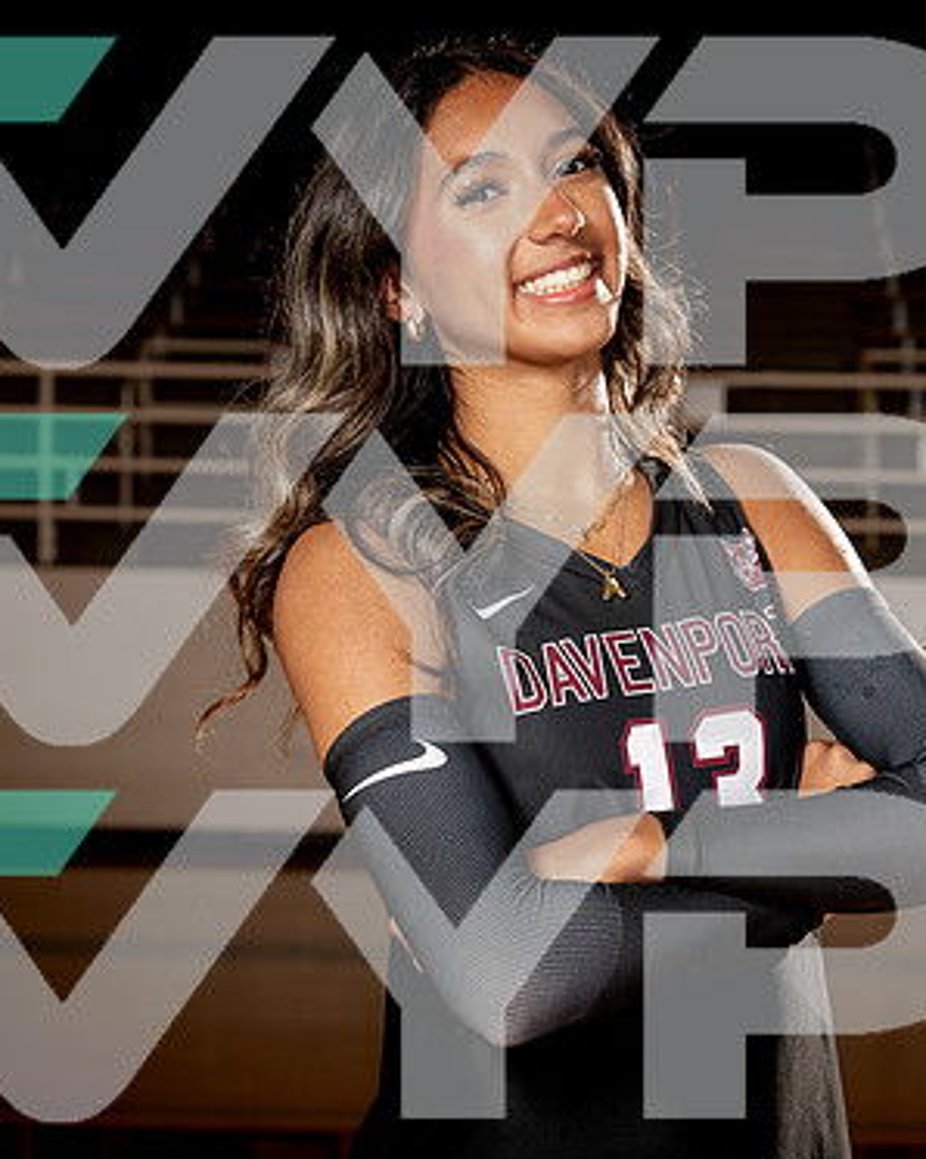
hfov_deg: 16.7
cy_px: 580
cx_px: 594
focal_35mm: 92
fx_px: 3154
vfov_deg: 20.8
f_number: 5.6
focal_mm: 63
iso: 100
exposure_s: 1/250
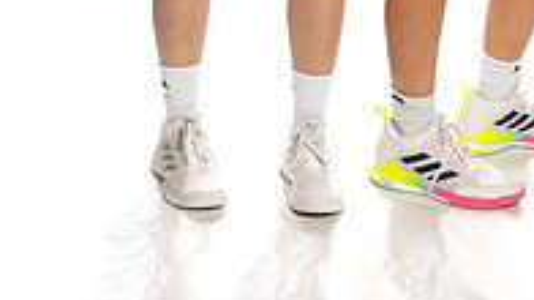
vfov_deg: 8.8
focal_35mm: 130
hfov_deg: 16.5
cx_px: 357
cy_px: -289
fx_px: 1840
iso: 640
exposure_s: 1/250
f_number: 8
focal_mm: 54
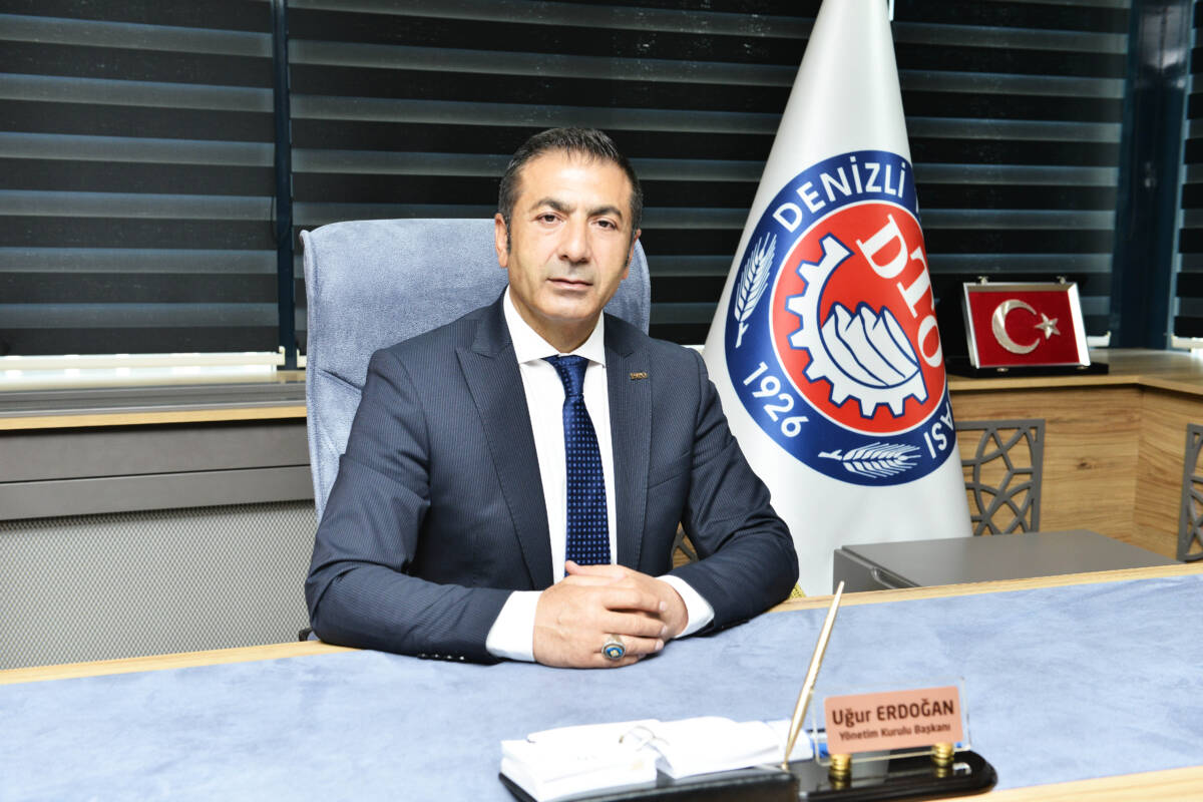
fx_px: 1403
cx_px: 602
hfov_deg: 46.4
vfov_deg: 31.9
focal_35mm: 42
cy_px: 401
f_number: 5.6
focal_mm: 42
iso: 720
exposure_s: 1/60
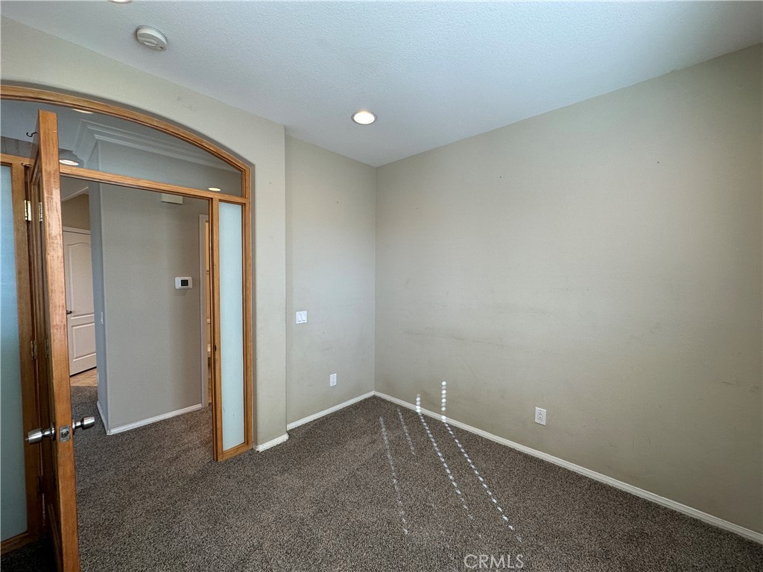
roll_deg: -0.2
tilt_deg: -3.0
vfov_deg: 85.7
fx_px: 309
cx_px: 382
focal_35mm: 14
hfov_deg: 102.1
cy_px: 286
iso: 100
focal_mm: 2.22
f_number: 2.2
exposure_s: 1/120
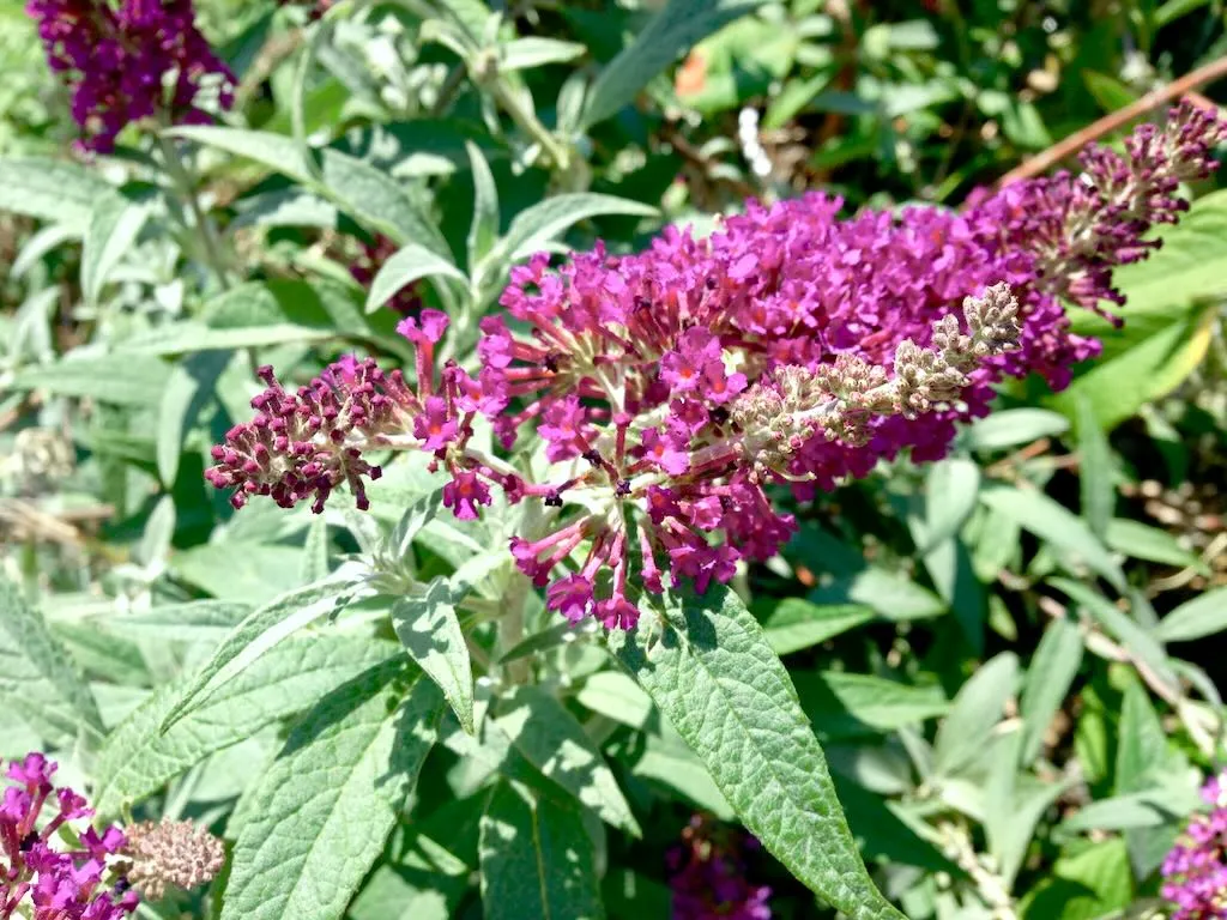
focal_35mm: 33
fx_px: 1170
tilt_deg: -47.6
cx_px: 614
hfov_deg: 55.4
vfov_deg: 42.9
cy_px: 460
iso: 50
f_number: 2.4
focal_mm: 4.12
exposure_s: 1/602
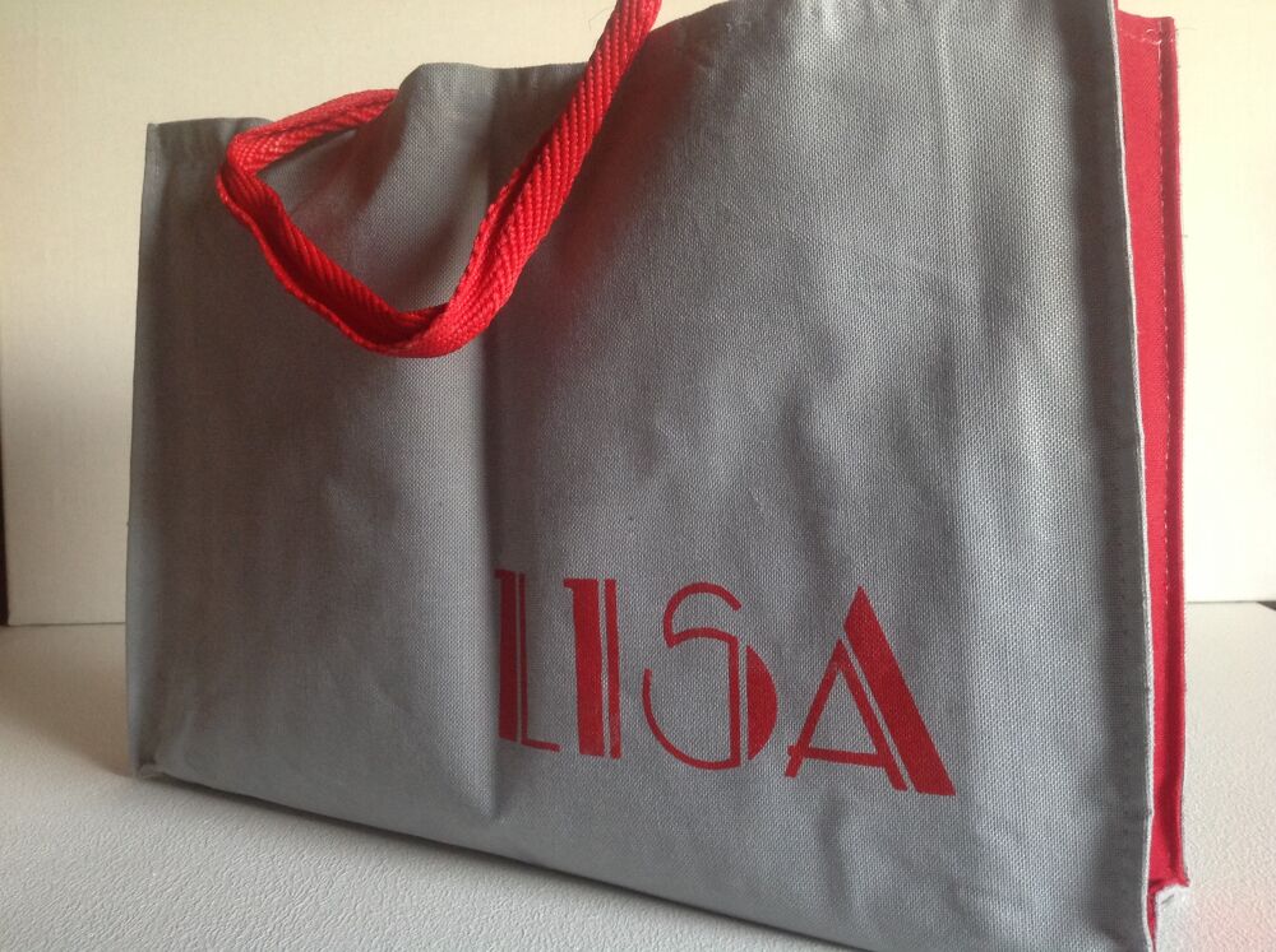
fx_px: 1288
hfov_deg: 52.7
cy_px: 476
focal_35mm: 35
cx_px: 638
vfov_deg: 40.6
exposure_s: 1/15
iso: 125
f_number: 2.4
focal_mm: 4.28
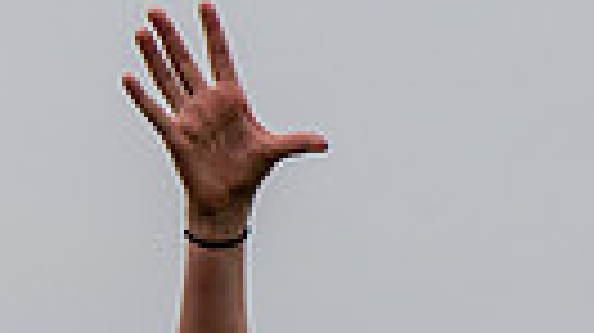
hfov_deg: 1.3
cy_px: 846
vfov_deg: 0.8
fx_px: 25259
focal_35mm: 1605
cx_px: 396
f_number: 2.8
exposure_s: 1/1000
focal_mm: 200
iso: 100
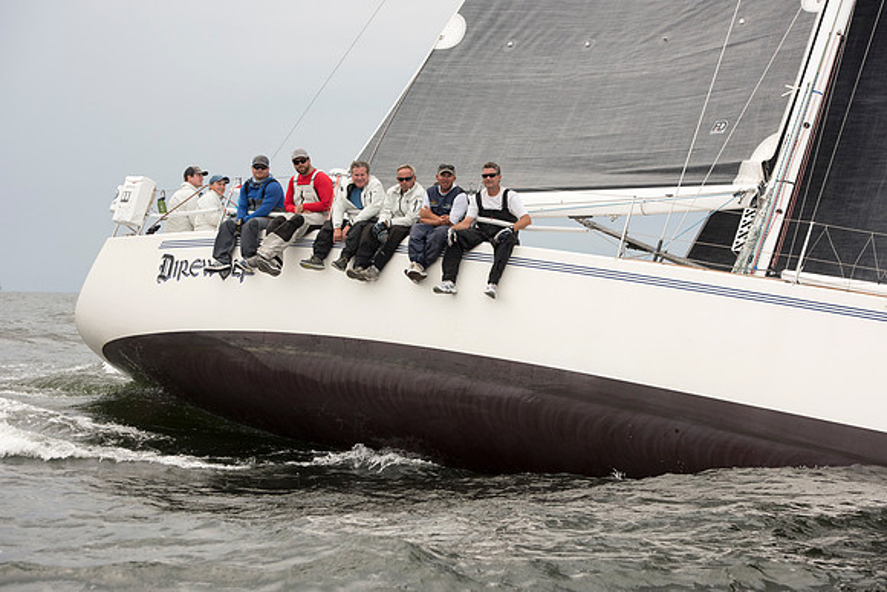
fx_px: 2239
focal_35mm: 91
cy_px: 296
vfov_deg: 15.1
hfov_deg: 22.4
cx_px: 444
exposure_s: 1/1000
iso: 400
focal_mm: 90
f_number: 6.3
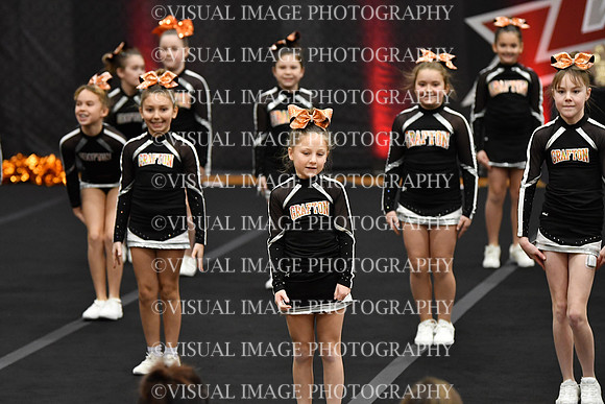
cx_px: 302
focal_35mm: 195
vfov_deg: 7.0
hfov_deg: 10.5
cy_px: 202
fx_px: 3278
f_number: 2.8
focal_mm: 130
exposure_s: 1/800
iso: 4000
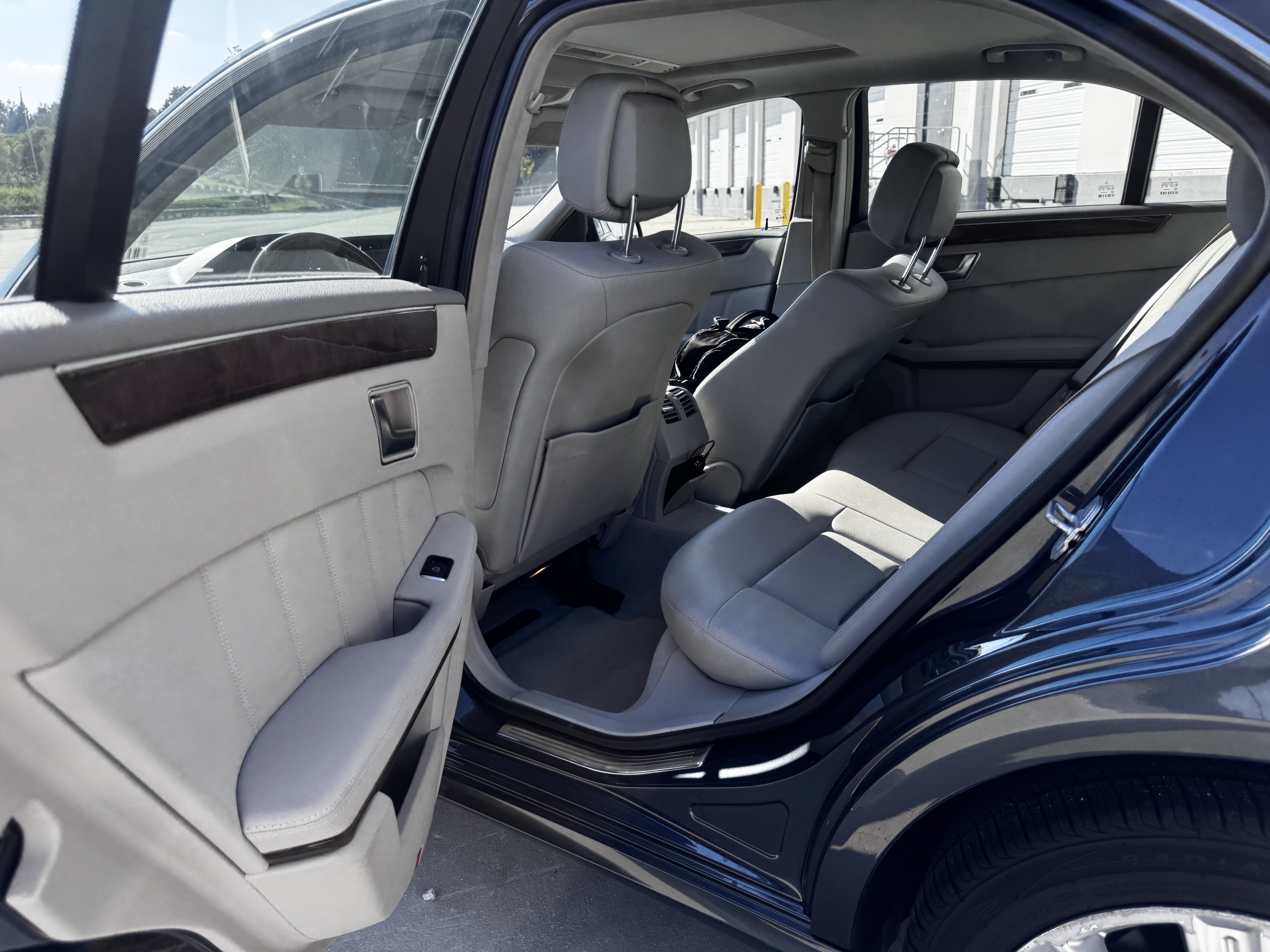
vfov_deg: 56.8
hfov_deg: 71.6
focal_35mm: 24
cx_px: 635
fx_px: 881
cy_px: 476
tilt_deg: -17.9
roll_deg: +0.6
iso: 80
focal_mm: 6.76
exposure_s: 1/1923
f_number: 1.78
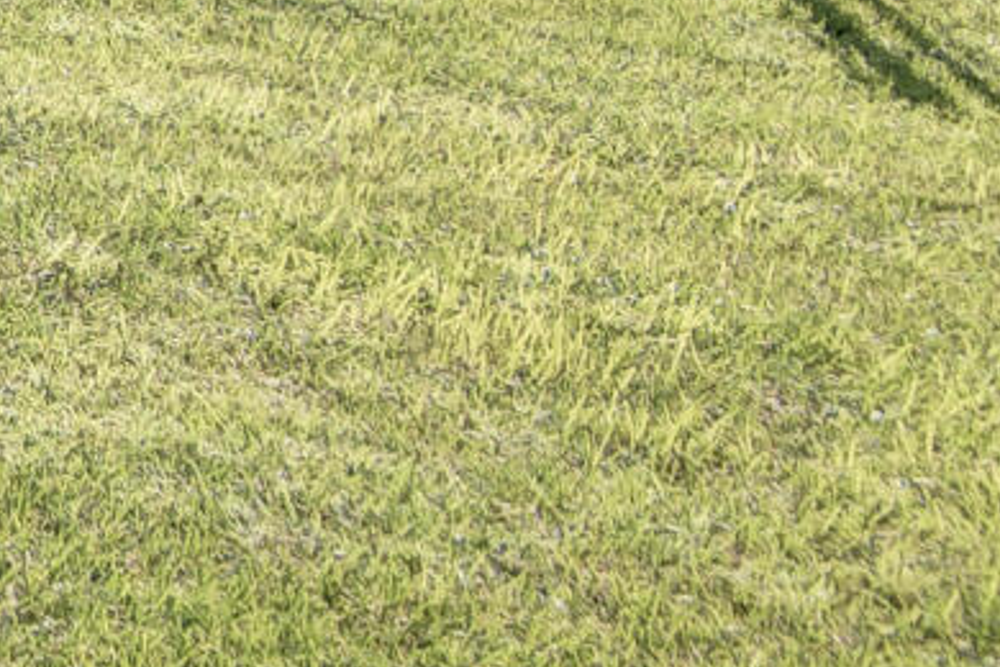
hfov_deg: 9.2
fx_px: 3416
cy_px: -716
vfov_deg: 10.2
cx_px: -2618
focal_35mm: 123
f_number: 6.7
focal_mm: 16
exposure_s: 1/45
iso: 100
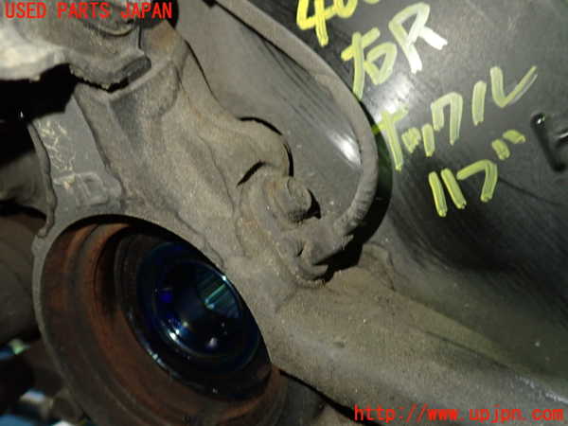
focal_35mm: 30
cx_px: 284
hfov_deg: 60.0
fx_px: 492
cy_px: 213
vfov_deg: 46.8
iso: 320
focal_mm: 5.4
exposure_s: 1/30
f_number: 2.3
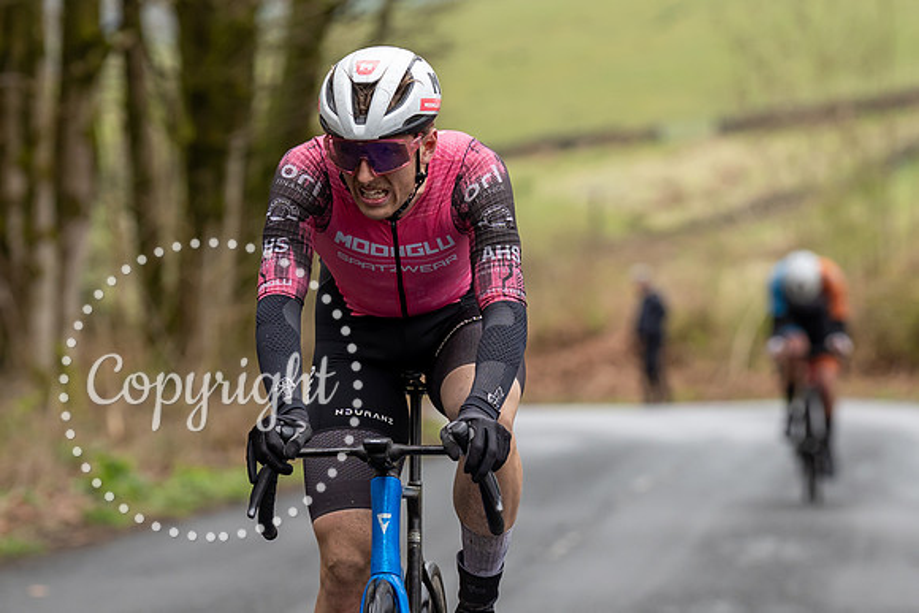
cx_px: 416
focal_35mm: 318
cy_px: 230
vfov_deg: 4.3
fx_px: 8120
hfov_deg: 6.5
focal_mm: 144
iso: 640
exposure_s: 1/1000
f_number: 3.5
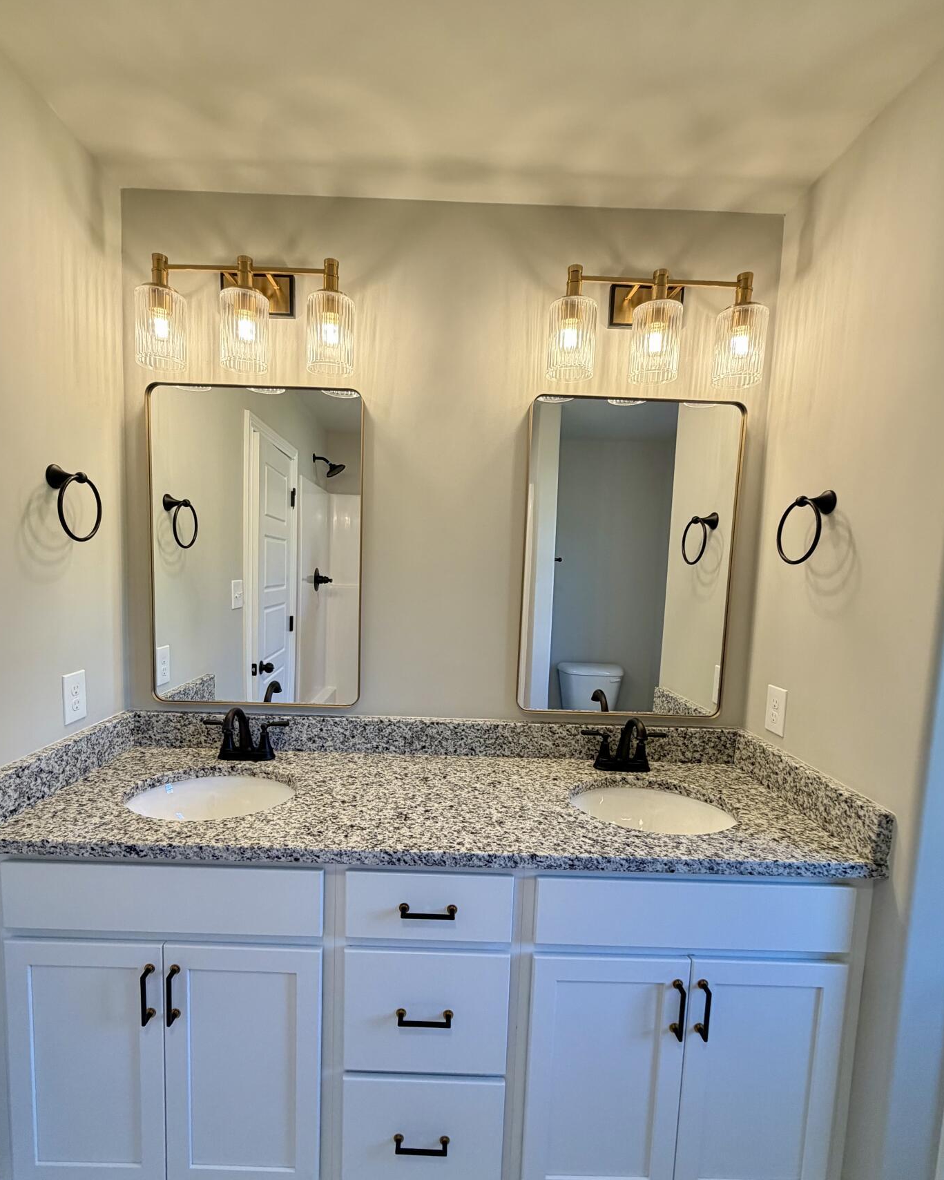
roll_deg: -1.8
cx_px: 443
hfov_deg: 80.3
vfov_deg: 93.0
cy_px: 622
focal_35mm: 16
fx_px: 559
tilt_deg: -5.4
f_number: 2.2
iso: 200
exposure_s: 1/120
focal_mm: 2.22
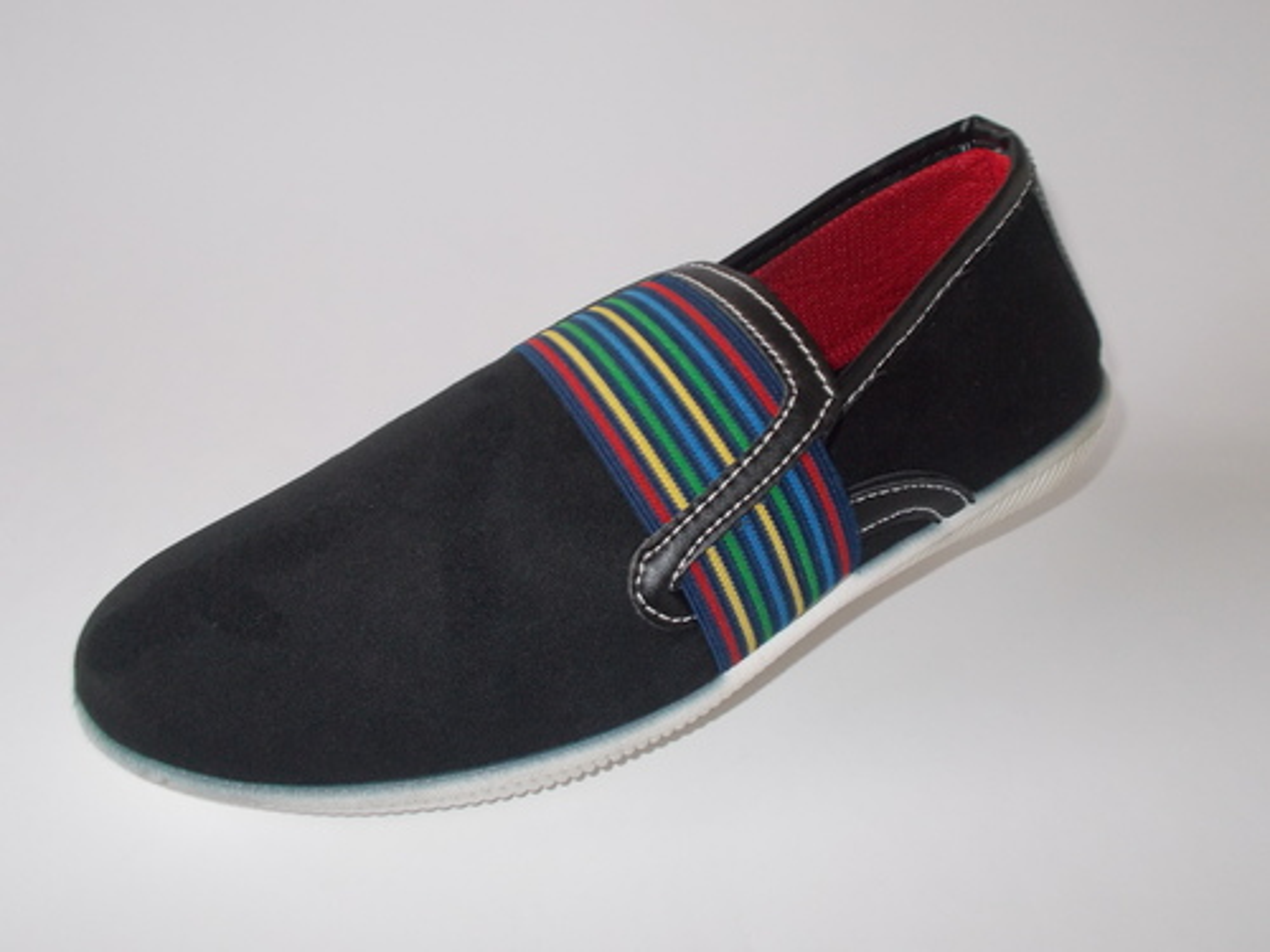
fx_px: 1101
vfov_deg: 46.8
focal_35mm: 30
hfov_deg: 60.0
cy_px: 476
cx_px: 635
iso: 200
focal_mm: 5.3
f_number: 3.4
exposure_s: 1/25
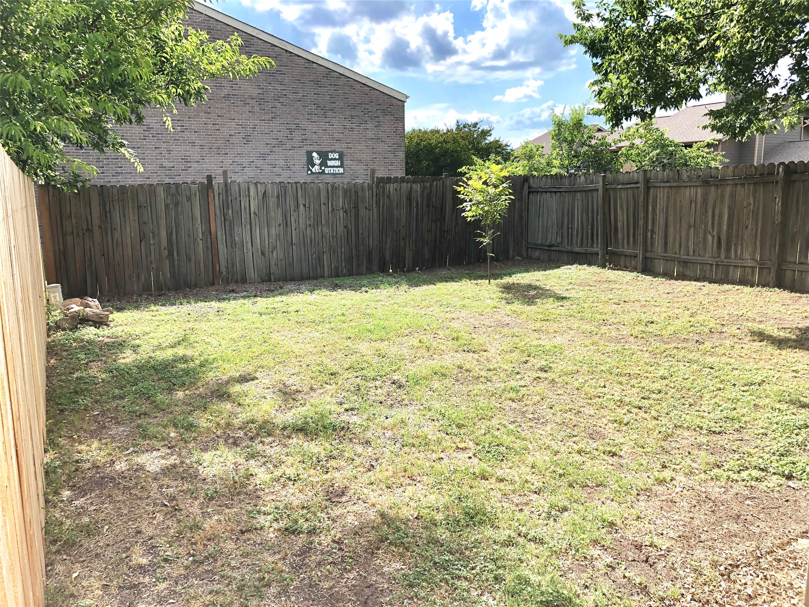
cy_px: 304
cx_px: 404
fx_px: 654
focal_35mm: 28
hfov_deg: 63.4
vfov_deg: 49.7
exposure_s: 1/1312
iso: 20
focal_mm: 4
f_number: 1.8
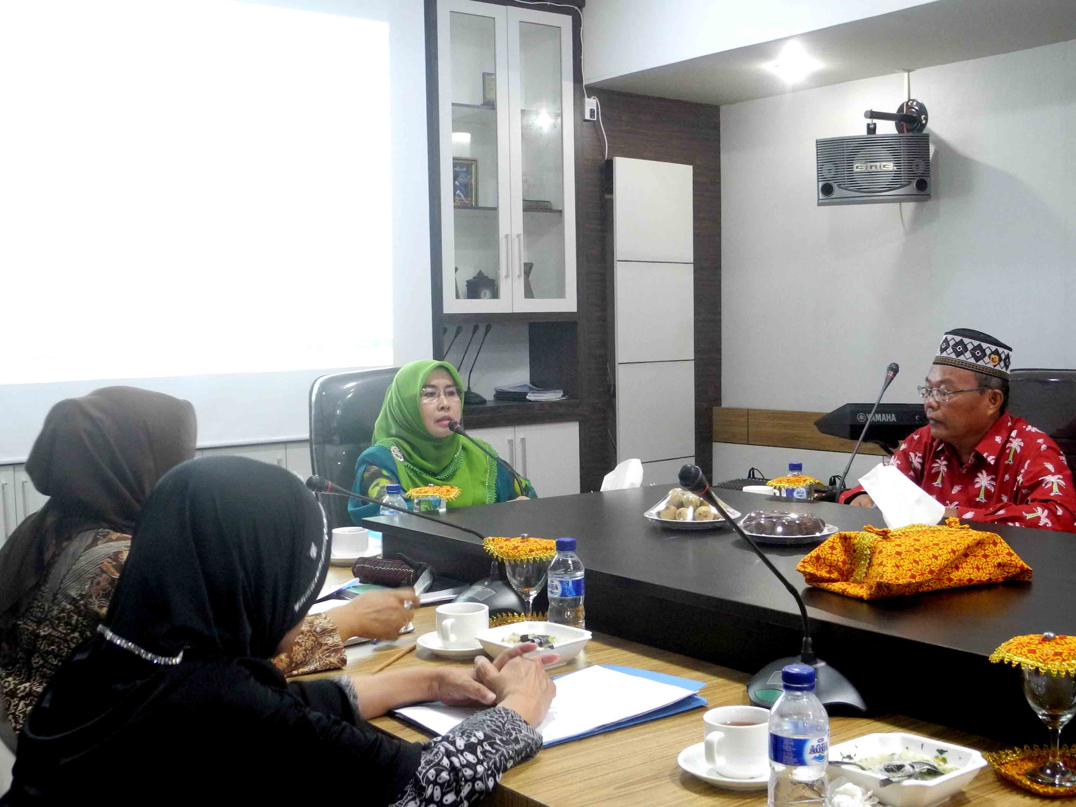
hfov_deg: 56.8
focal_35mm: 32
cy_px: 404
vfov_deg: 44.2
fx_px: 995
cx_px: 538
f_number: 2.8
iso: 400
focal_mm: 6.8
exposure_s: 1/8
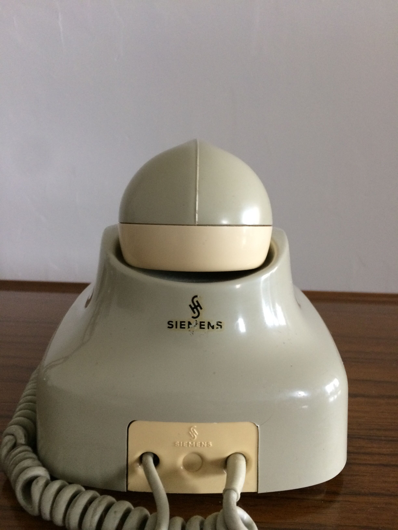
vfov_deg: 61.7
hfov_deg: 48.2
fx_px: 445
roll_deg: +0.0
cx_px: 199
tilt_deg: -13.1
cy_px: 265
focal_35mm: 29
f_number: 2.2
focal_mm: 4.15
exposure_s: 1/33
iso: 200
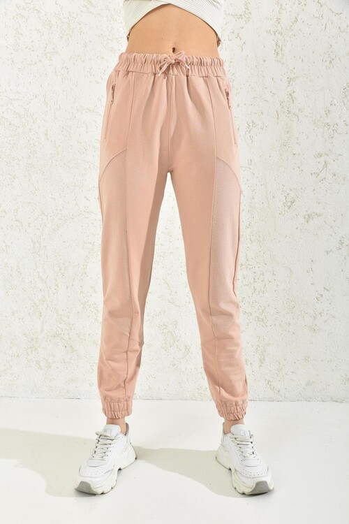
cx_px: 174
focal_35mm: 38
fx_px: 553
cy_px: 262
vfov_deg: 50.7
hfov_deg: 35.1
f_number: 7.1
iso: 100
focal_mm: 38
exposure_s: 1/160
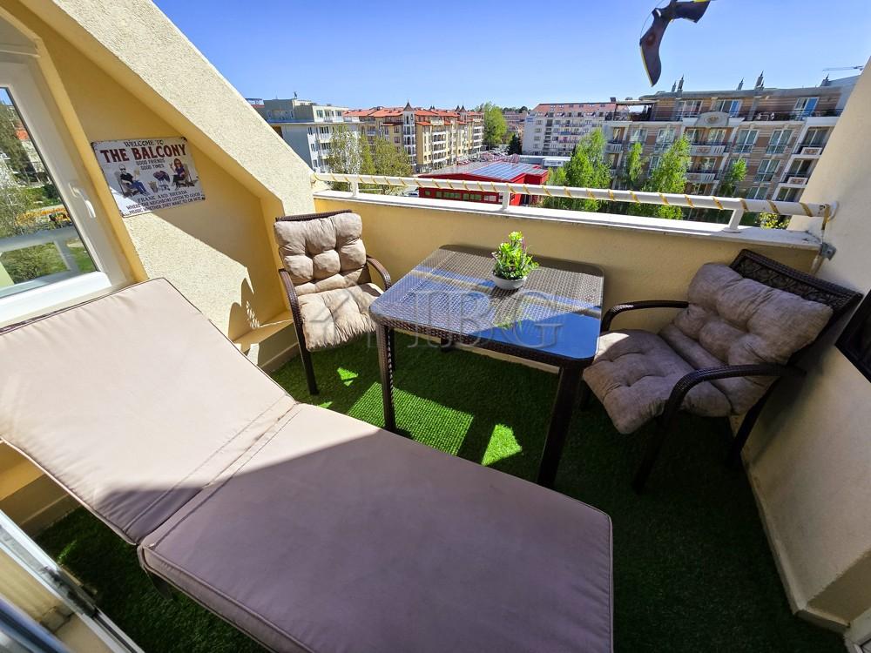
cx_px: 436
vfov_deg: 89.9
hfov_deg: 106.2
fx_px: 327
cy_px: 326
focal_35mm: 13
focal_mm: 2.2
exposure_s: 1/2000
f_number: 2.2
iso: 50
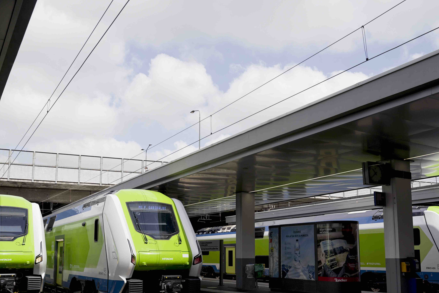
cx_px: 230
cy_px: 189
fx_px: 476
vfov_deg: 34.0
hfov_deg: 49.5
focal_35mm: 39
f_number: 5.6
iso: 200
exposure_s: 1/1000
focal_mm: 28
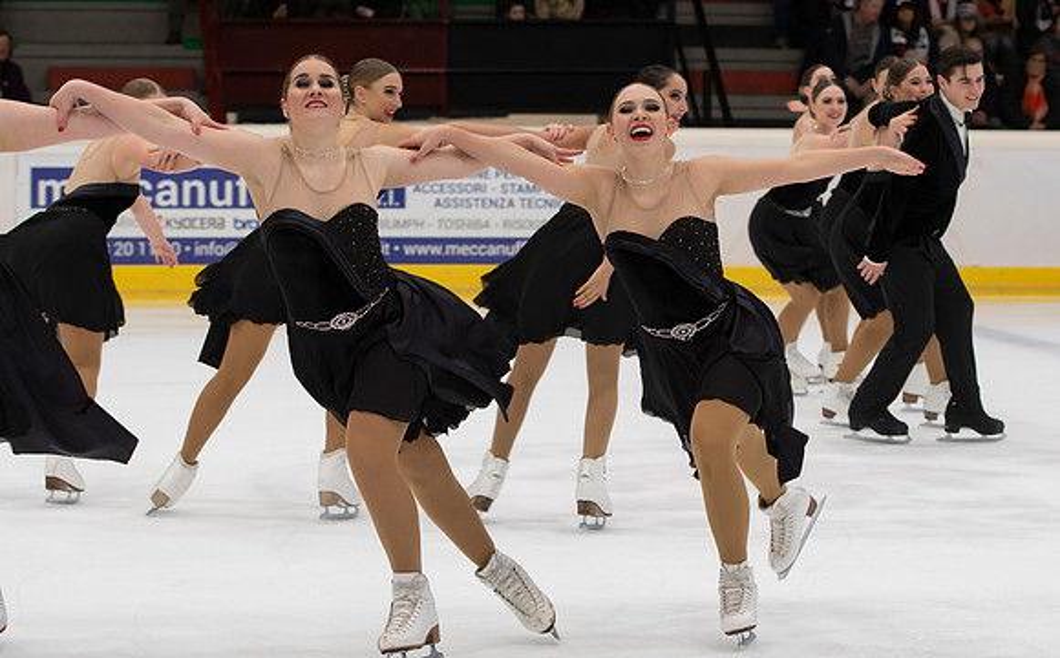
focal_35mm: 136
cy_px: 218
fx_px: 3914
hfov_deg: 15.4
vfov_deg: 9.6
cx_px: 622
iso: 800
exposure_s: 1/250
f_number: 3.5
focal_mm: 70
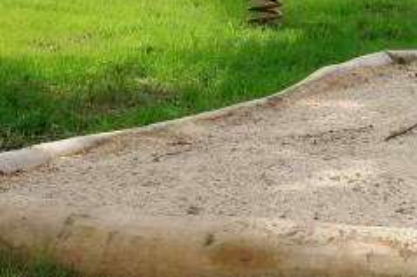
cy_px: -50
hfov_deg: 16.2
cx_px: 530
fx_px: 1389
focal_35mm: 120
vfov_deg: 11.2
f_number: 5.6
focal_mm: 10.4
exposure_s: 1/400
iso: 125
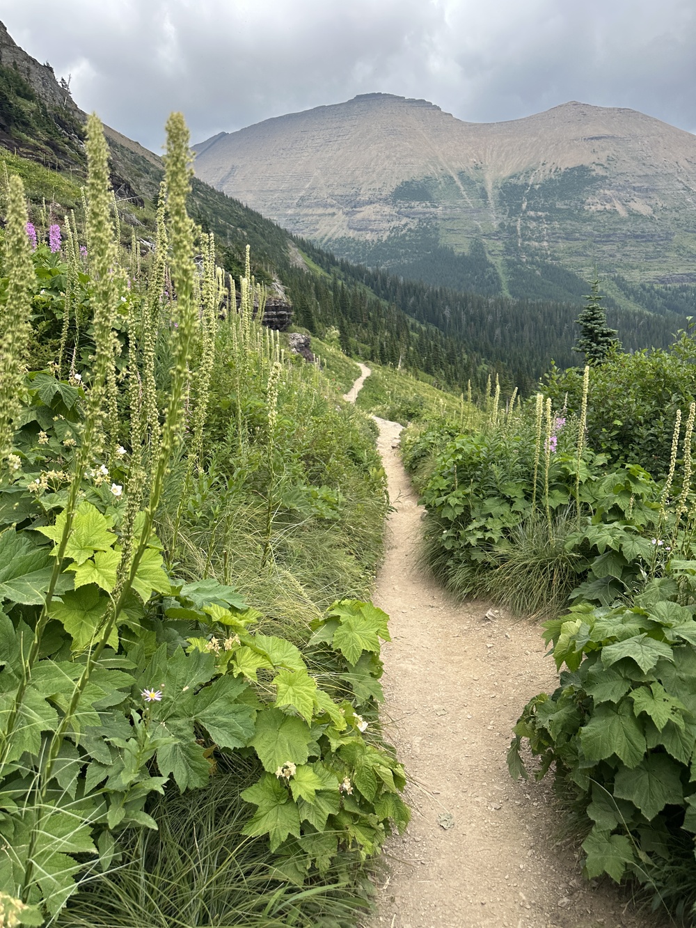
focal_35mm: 24
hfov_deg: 56.8
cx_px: 348
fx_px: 643
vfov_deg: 71.6
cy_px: 464
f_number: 1.78
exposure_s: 1/1083
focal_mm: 6.86
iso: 80
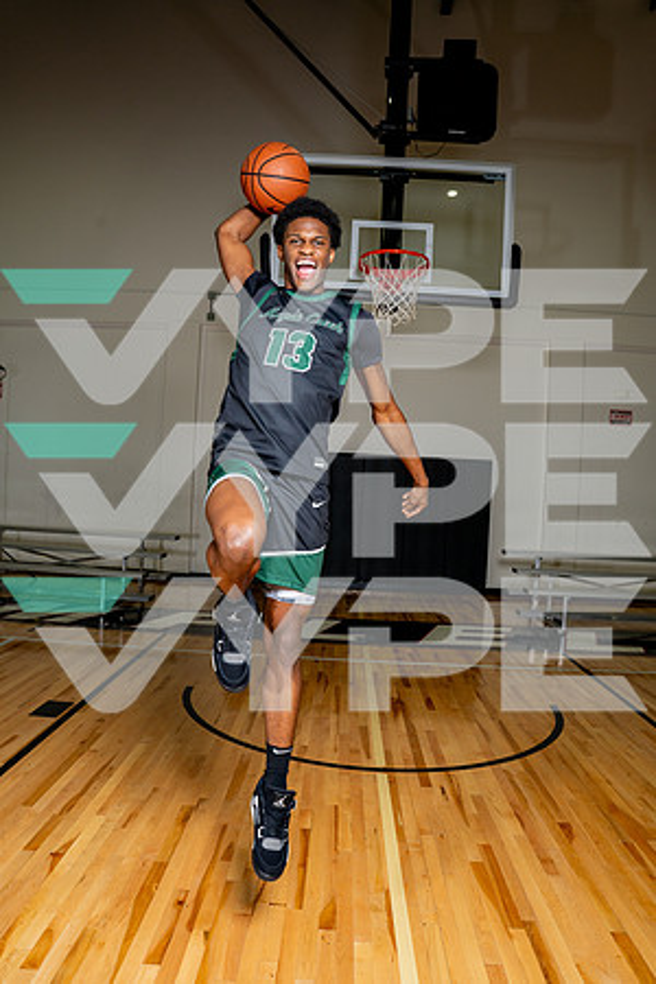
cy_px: 492
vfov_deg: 69.4
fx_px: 711
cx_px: 328
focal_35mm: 26
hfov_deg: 49.6
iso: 250
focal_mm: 26
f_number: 7.1
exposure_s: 1/250
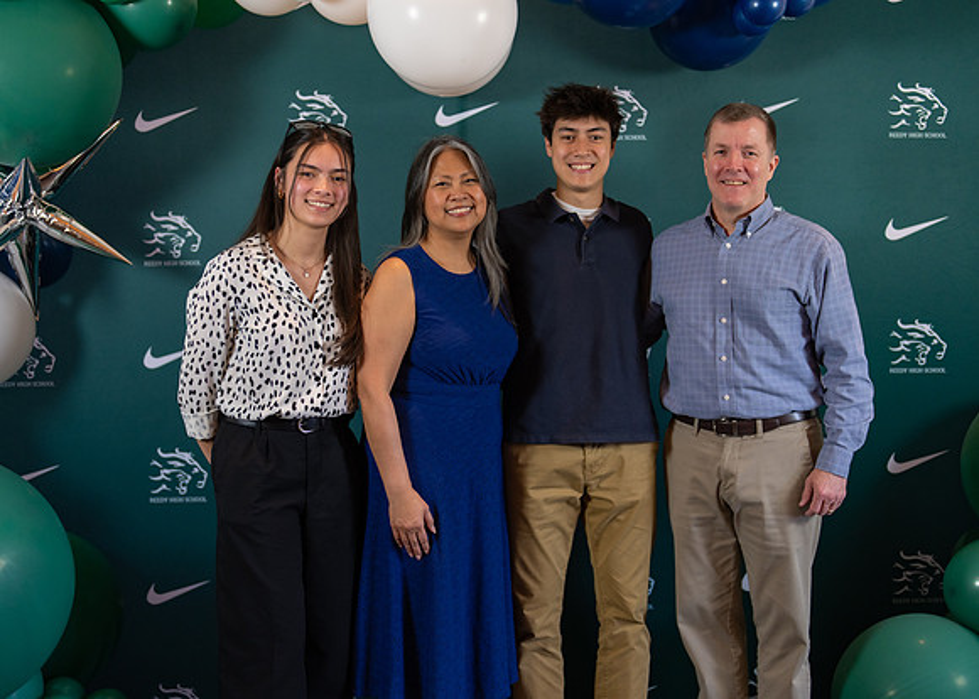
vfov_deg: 26.4
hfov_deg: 36.3
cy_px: 350
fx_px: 1491
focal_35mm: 54
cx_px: 490
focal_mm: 50
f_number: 1.2
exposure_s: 1/400
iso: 500
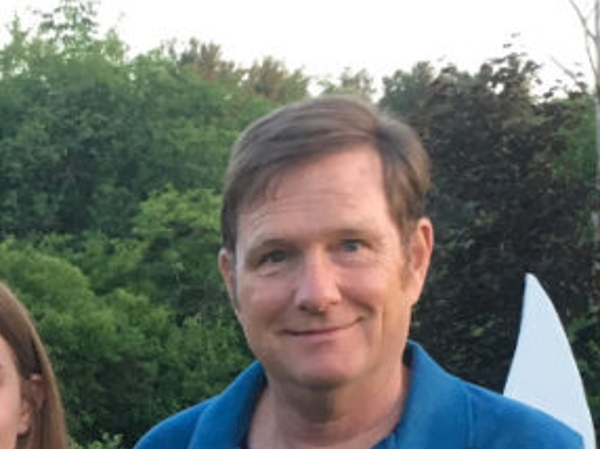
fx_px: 1801
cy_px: 715
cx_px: 17
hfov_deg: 18.5
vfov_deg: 13.2
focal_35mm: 104
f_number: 2.2
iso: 32
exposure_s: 1/30
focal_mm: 4.15
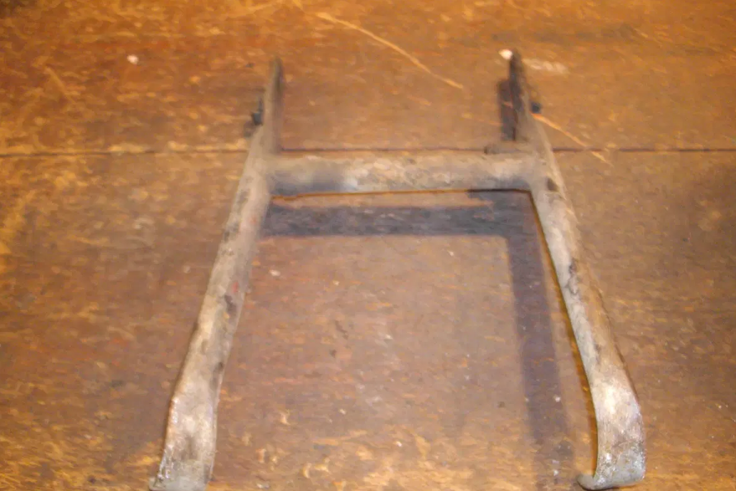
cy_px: 278
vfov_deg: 33.3
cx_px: 365
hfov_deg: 48.5
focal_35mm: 40
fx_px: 818
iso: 400
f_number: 2.8
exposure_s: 1/40
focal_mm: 7.9
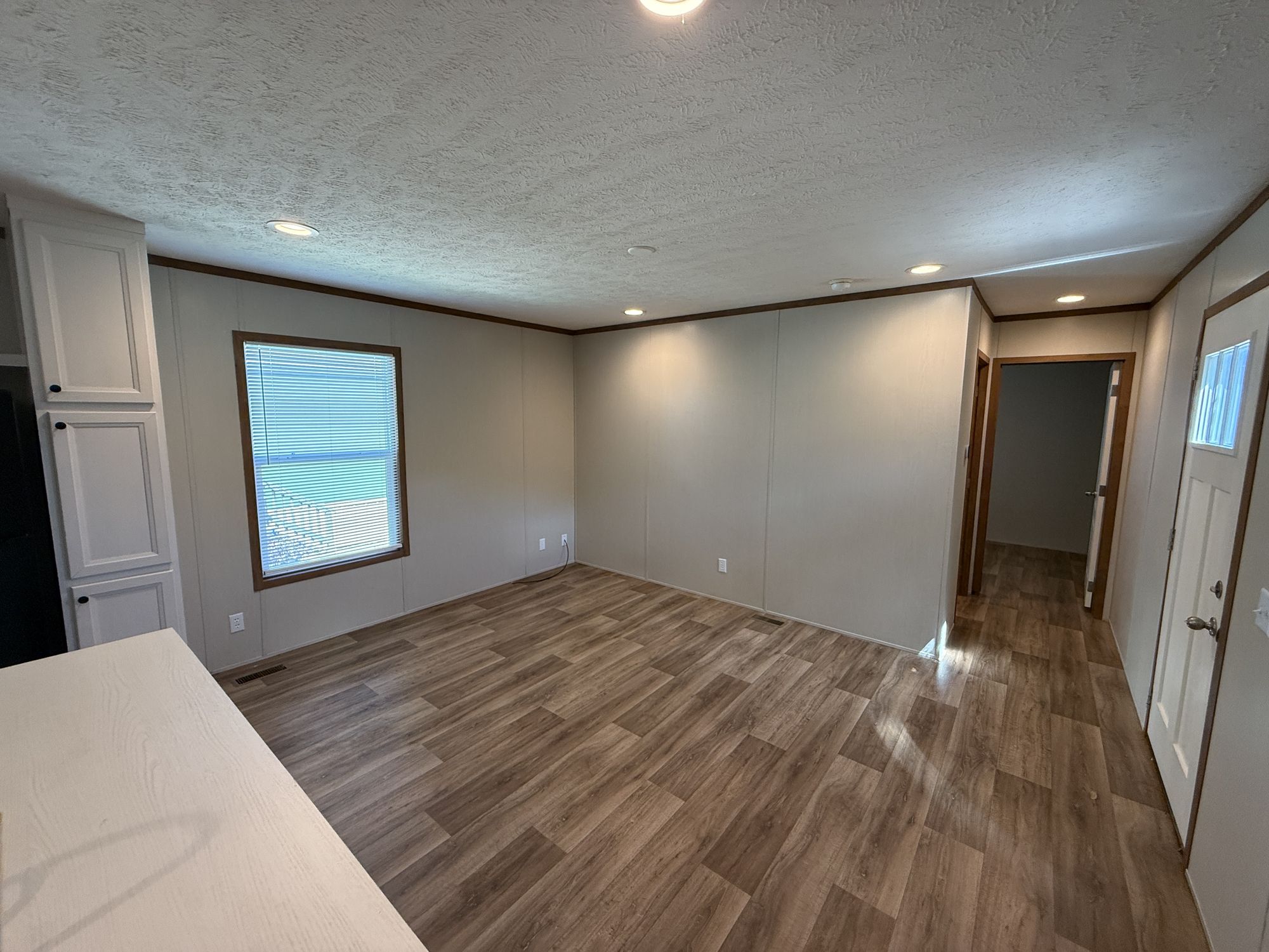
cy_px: 476
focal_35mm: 14
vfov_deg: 85.7
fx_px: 513
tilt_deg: -7.1
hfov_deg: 102.1
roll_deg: -1.5
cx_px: 634
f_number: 2.2
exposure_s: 1/120
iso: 200
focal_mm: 2.22
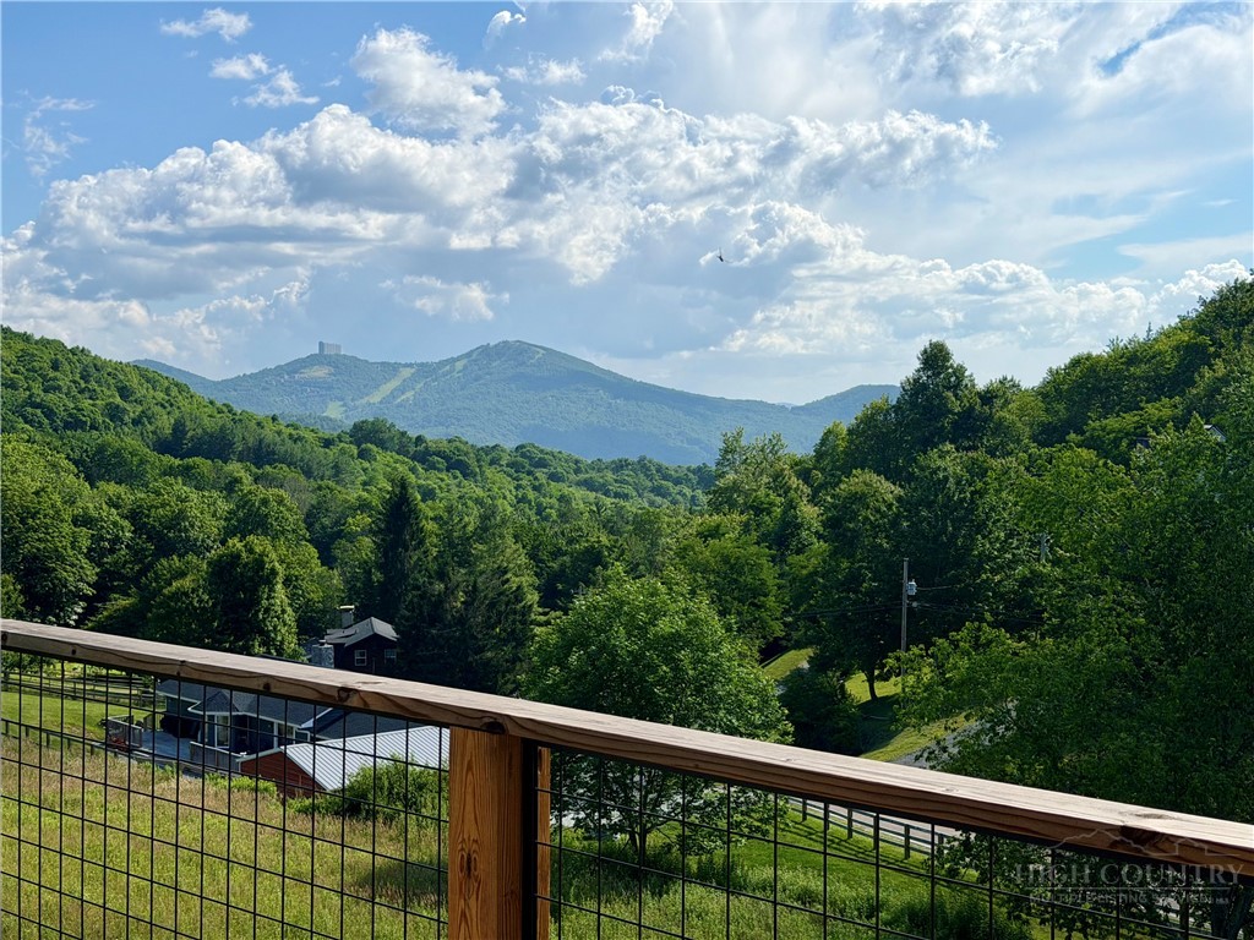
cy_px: 470
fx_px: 1739
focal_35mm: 48
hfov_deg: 39.7
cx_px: 627
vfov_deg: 30.3
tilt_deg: -1.7
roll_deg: -0.2
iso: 64
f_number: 1.78
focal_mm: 6.76
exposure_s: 1/7874
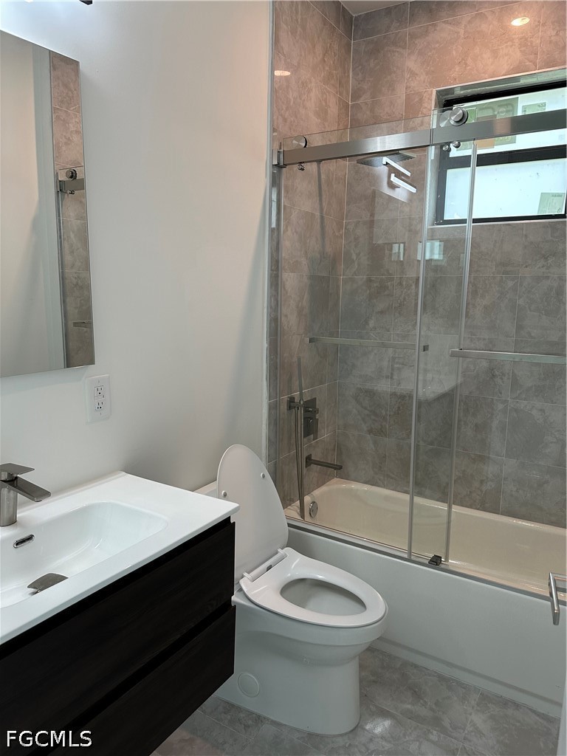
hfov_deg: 56.8
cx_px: 284
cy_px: 378
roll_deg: -0.8
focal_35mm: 24
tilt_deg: -8.0
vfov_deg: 71.6
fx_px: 524
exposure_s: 1/120
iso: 125
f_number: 1.78
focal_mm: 6.86
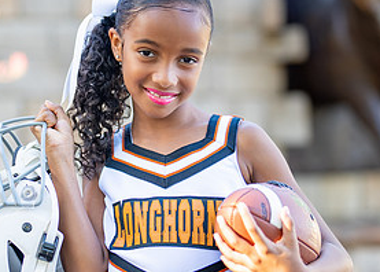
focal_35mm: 130
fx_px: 1403
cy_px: 161
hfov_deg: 15.4
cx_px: 175
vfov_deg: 11.1
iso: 125
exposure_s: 1/500
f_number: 1.2
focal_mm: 50
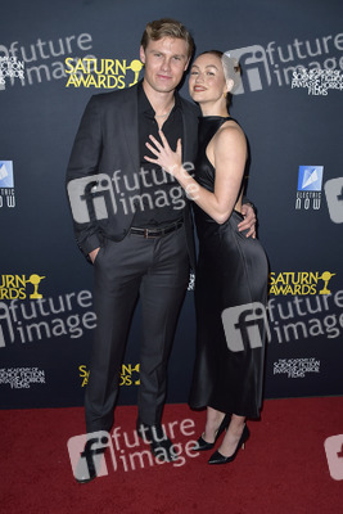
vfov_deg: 58.7
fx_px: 457
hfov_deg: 41.1
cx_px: 172
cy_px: 257
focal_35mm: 32
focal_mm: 32
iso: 250
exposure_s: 1/250
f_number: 6.3
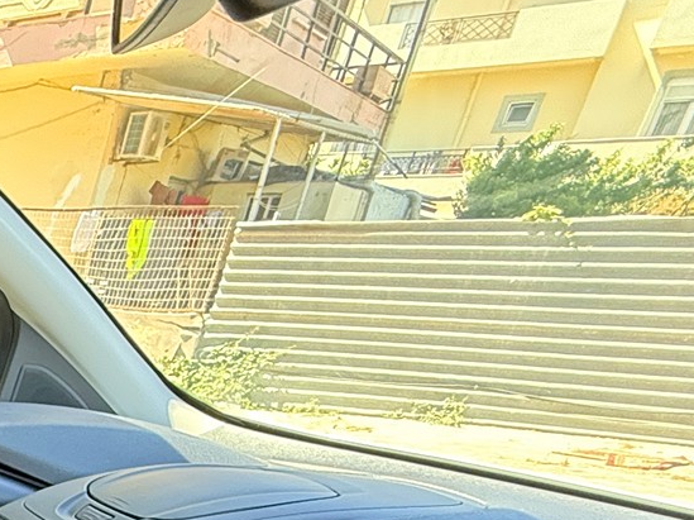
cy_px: 717
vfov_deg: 24.8
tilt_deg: -22.2
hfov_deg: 25.0
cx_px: -439
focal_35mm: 49
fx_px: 982
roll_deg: -1.0
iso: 250
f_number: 2.2
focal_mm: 2.22
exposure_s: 1/99
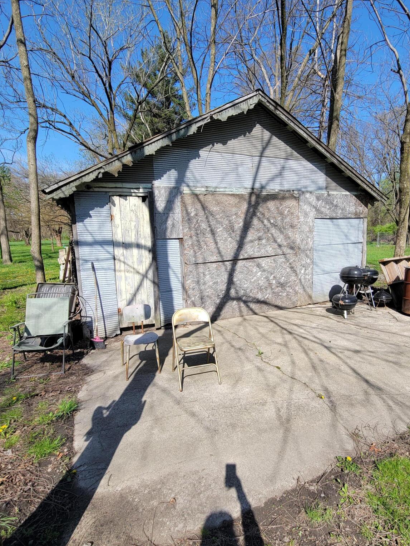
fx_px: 268
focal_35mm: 17
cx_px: 240
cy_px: 269
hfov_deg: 74.2
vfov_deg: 91.0
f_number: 2.2
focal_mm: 2.2
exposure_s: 1/1132
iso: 50
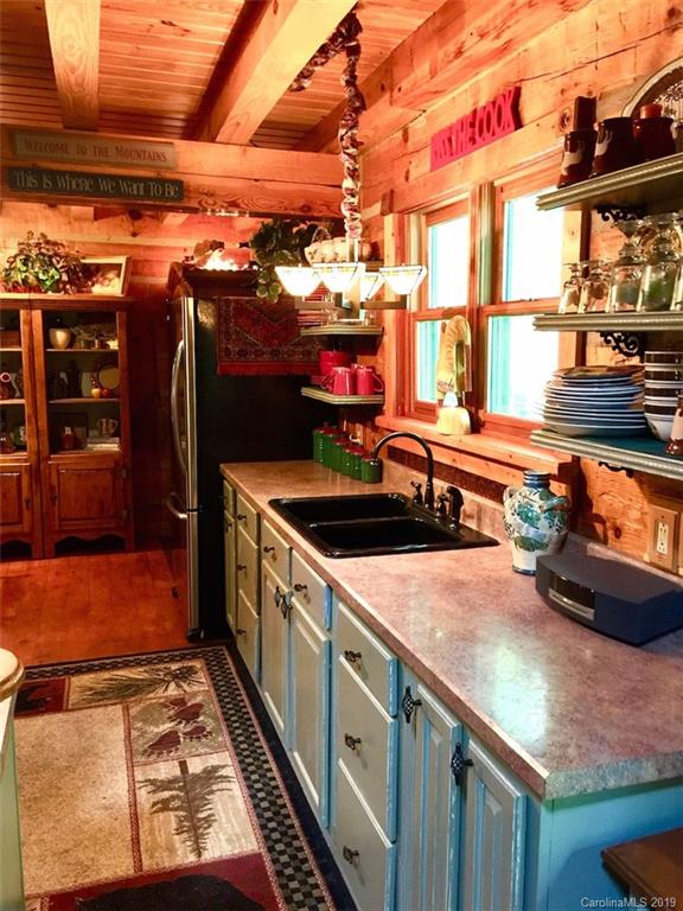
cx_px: 342
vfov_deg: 61.7
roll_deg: +0.2
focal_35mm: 29
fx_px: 763
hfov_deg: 48.2
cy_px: 456
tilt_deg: -5.9
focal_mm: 4.15
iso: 125
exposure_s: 1/10
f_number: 2.2
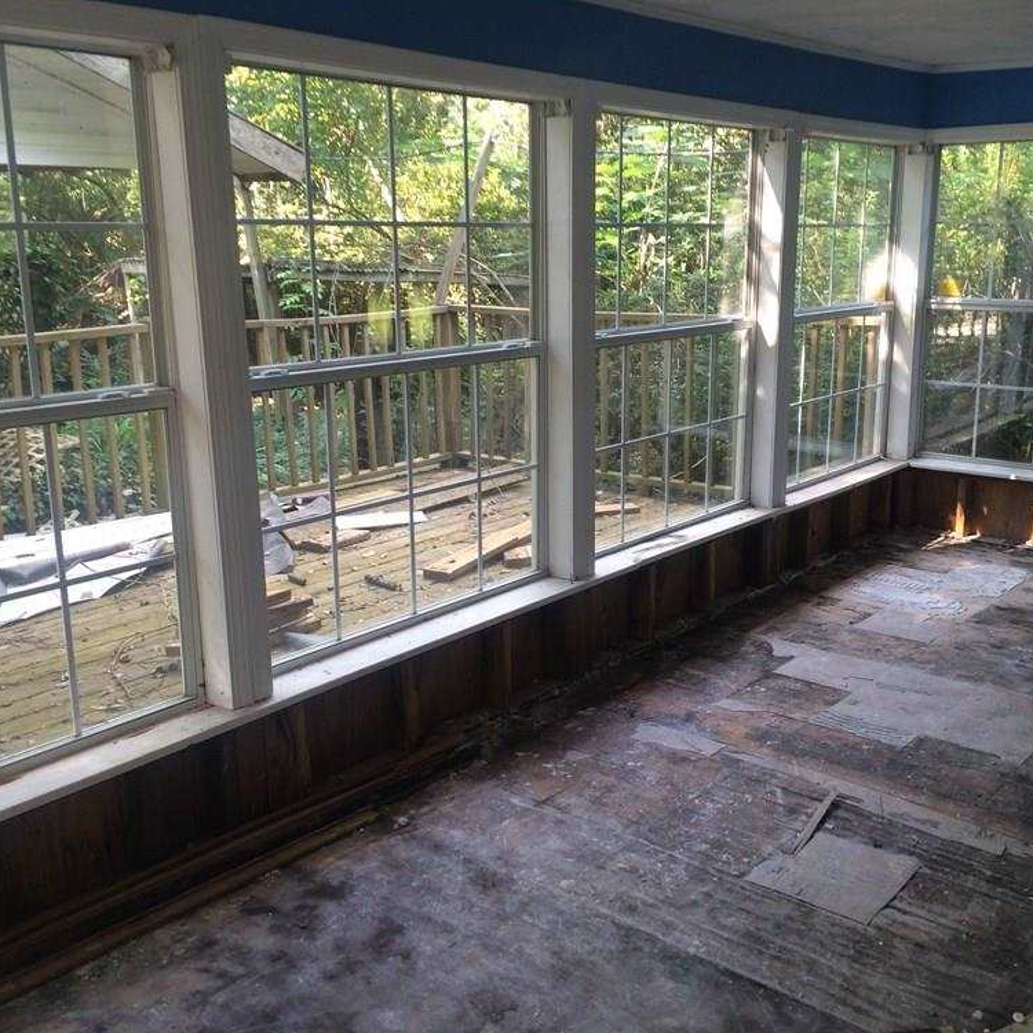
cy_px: 518
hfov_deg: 47.1
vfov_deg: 47.2
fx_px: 1182
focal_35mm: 35
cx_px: 598
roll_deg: -0.2
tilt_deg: -11.1
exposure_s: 1/30
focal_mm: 4.15
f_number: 2.2
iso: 64
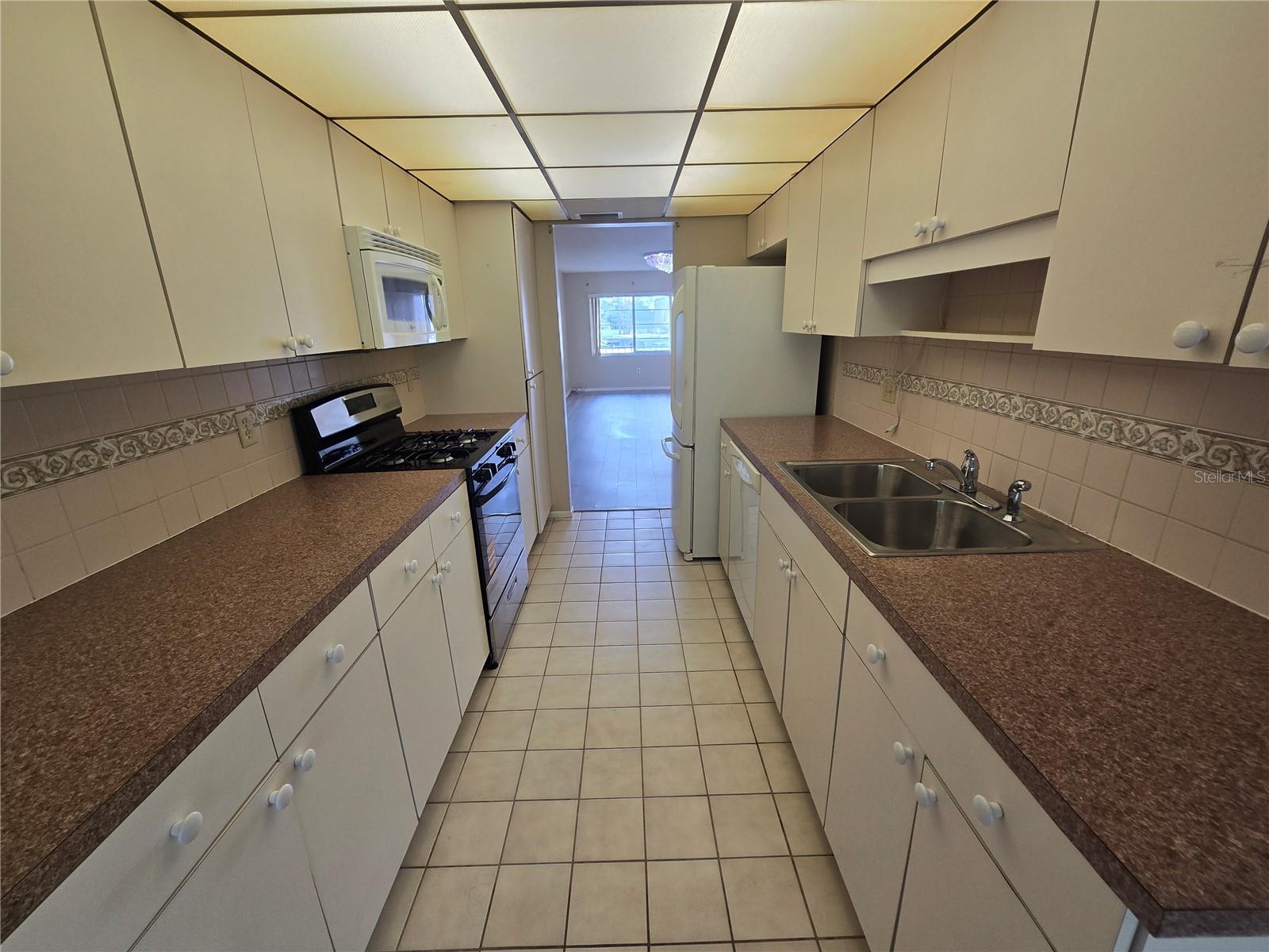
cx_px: 634
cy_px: 476
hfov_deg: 106.2
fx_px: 477
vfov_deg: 89.9
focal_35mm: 13
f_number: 2.2
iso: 50
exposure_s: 1/60
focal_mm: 2.2
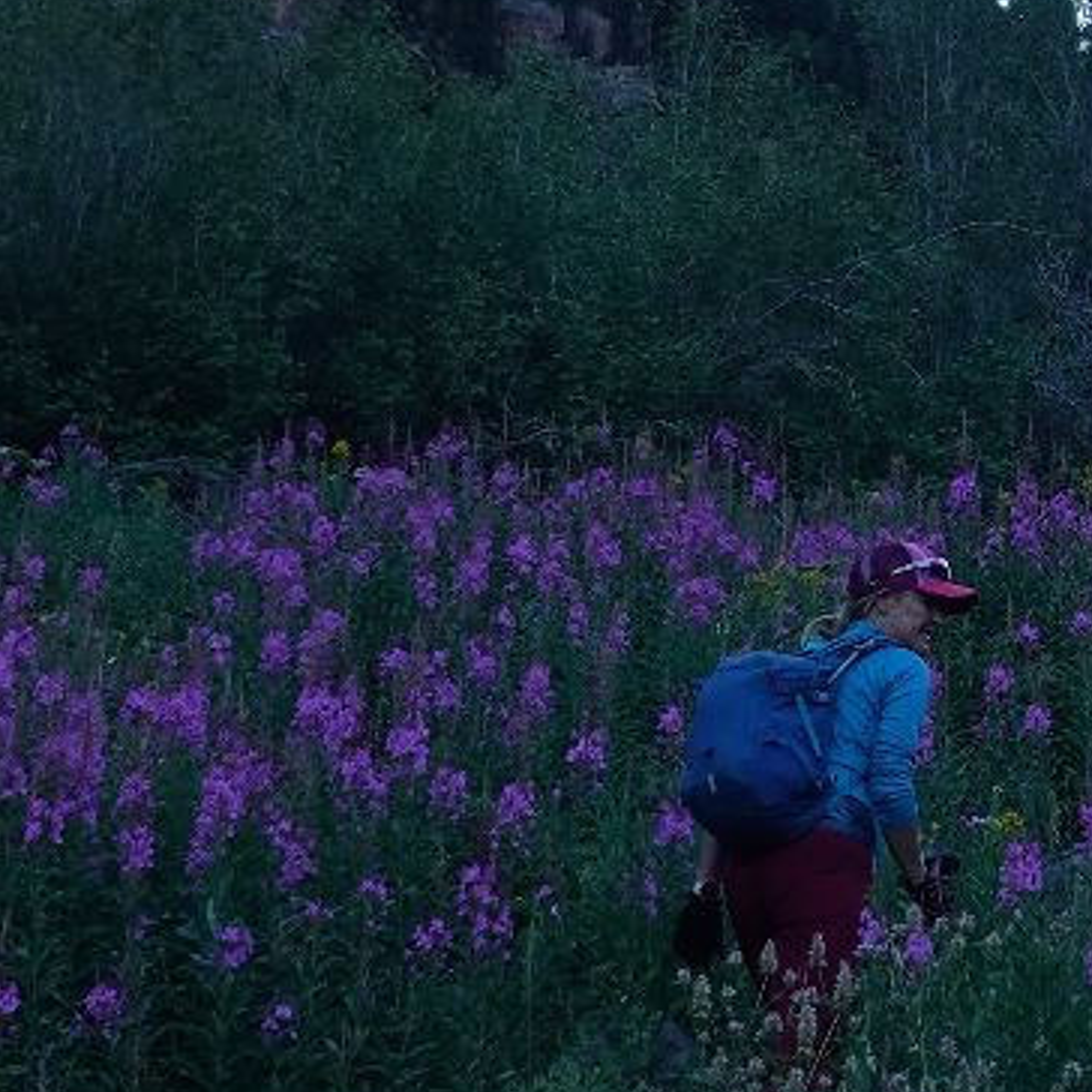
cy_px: -38
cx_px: 1605
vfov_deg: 10.1
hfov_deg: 9.9
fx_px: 6139
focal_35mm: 172
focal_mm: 13.29
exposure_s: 1/200
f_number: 3.5
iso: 100
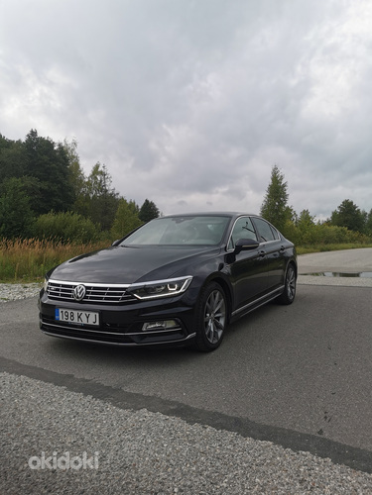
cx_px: 186
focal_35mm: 27
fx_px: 387
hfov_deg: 51.4
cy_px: 248
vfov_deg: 65.3
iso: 50
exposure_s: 1/1193
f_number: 1.6
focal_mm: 5.56
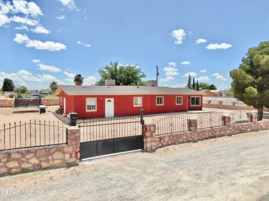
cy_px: 100
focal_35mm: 24
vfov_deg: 56.8
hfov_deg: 71.6
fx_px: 187
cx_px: 134
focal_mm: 4.39
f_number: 2.8
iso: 100
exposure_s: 1/1250
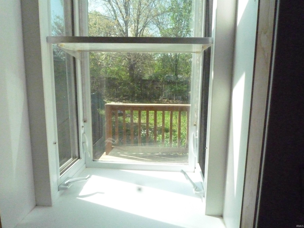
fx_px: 220
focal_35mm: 25
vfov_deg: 54.9
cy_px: 114
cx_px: 152
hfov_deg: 69.4
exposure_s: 1/800
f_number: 8
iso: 1600
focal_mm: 4.4
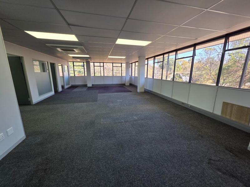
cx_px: 125
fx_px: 94
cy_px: 94
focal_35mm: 13
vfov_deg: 89.9
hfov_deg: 106.2
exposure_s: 1/100
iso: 50
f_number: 1.9
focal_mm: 2.2
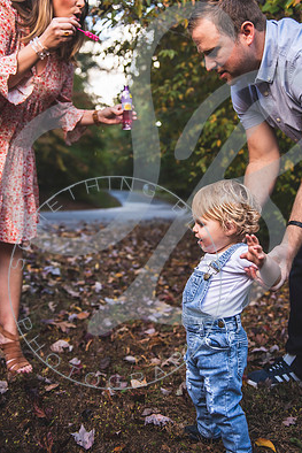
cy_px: 195
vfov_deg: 48.3
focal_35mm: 40
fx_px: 503
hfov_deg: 33.4
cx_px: 167
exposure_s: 1/200
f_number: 2.8
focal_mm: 35
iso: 100
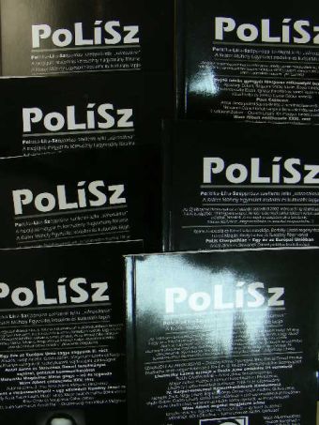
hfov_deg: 32.9
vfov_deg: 42.9
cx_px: 160
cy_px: 212
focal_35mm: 44
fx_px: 540
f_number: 3.5
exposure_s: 1/11.7
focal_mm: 7.4
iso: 50
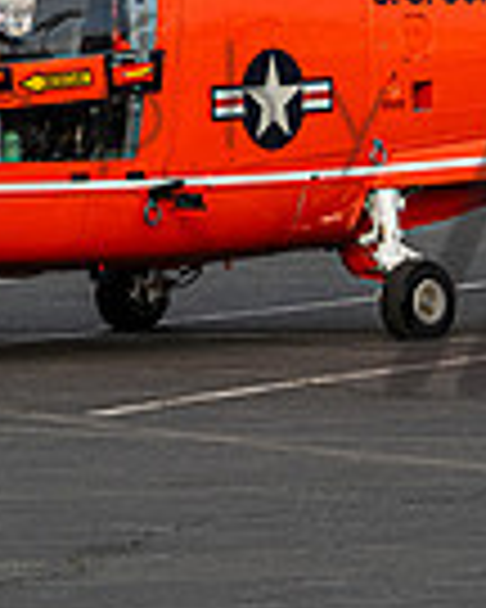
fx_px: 6617
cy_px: -227
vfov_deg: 5.2
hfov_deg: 4.2
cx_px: 189
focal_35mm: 368
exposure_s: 1/500
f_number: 7.1
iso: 320
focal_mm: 91
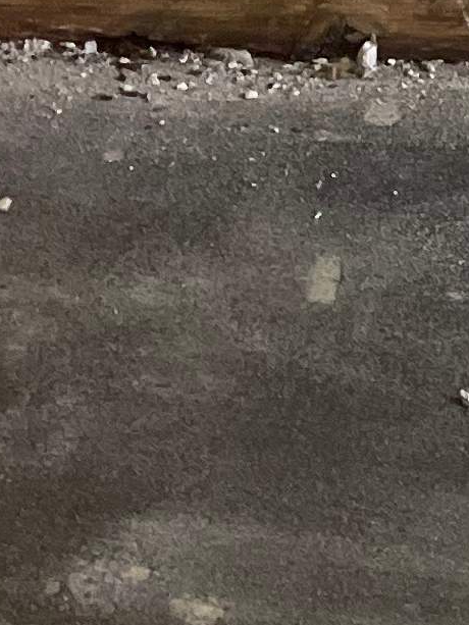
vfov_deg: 11.1
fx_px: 3088
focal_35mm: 171
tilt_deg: -18.6
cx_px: 748
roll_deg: -0.2
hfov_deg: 8.5
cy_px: -338
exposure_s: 1/60
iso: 400
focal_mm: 4.2
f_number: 1.6
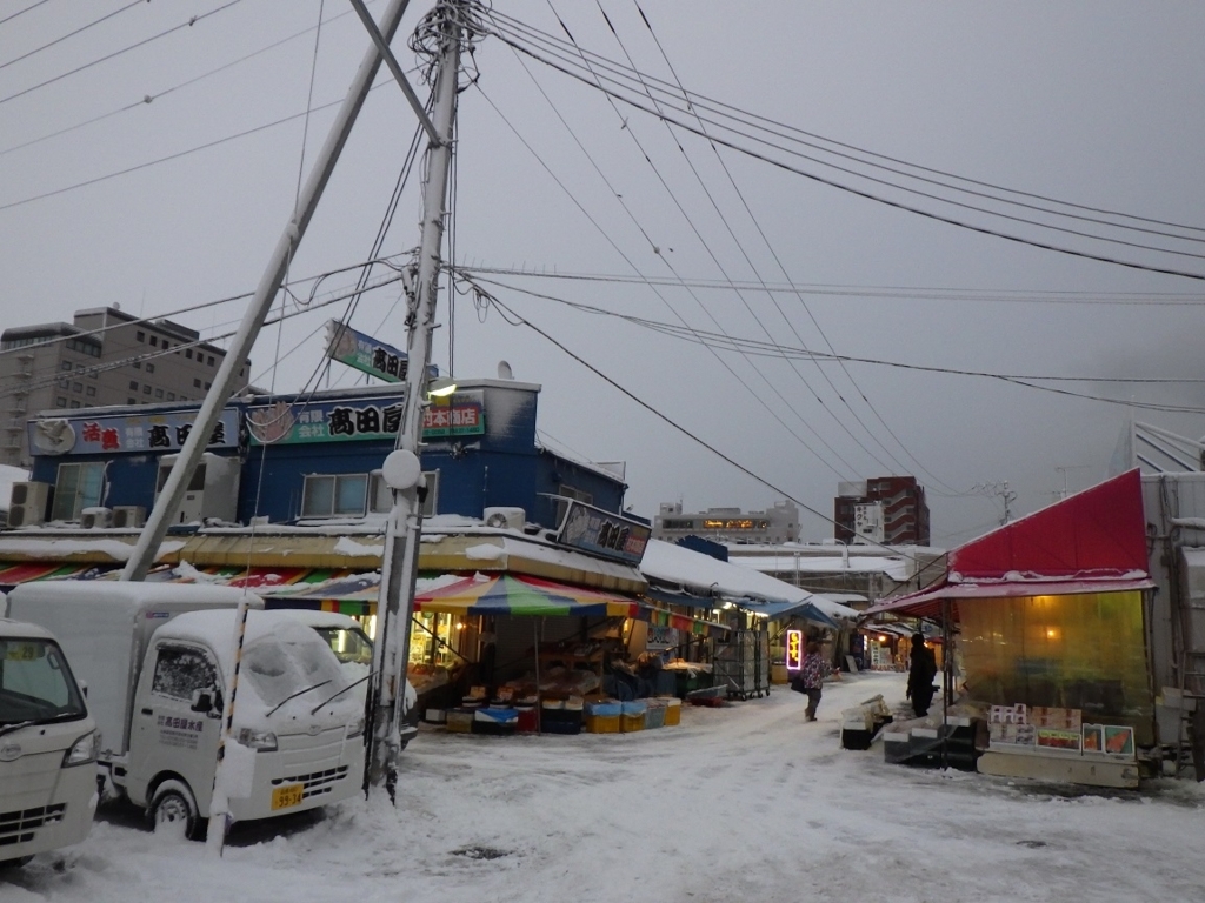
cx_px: 602
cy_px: 452
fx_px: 975
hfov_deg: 63.4
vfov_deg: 49.7
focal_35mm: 28
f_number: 3.5
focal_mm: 5
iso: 320
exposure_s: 1/45
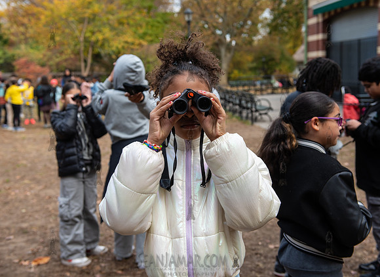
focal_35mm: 49
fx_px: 527
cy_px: 134
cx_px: 188
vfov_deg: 29.4
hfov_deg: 39.7
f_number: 4
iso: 160
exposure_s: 1/250
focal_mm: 42
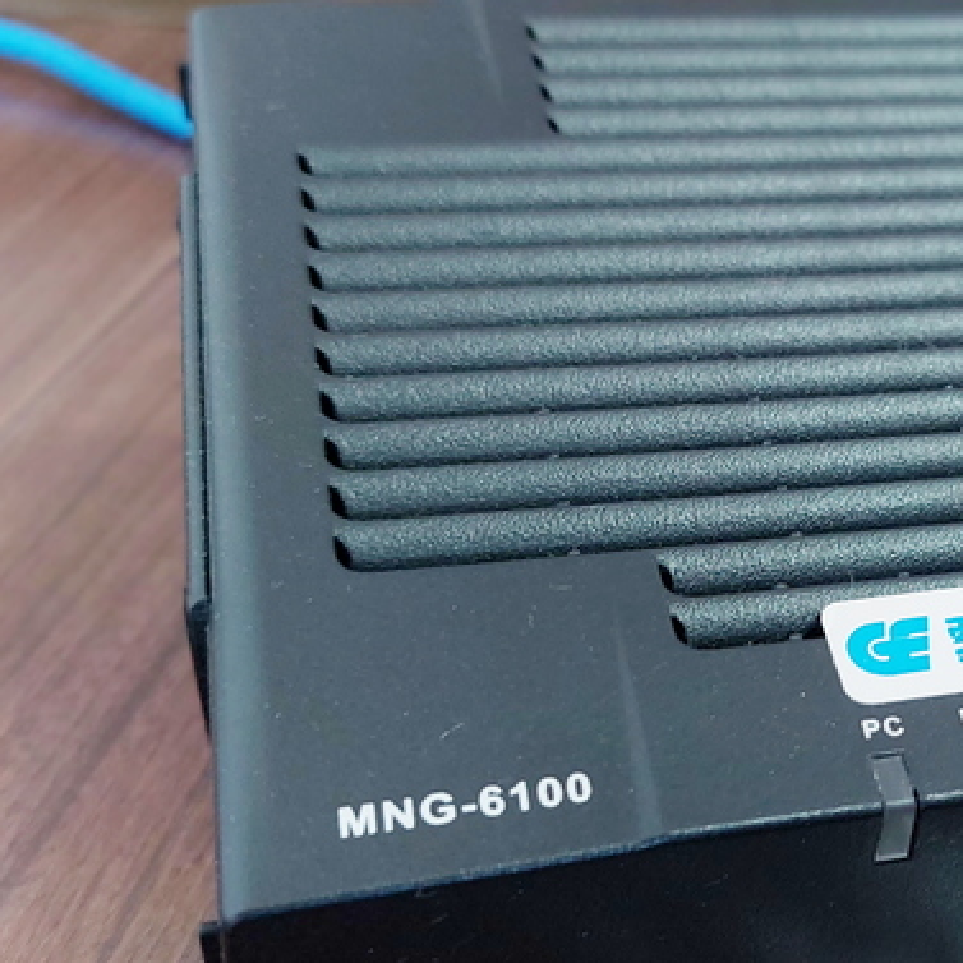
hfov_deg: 30.1
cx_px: 894
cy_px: 539
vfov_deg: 31.6
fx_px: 1700
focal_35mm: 54
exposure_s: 1/24
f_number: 1.8
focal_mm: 5.23
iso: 100
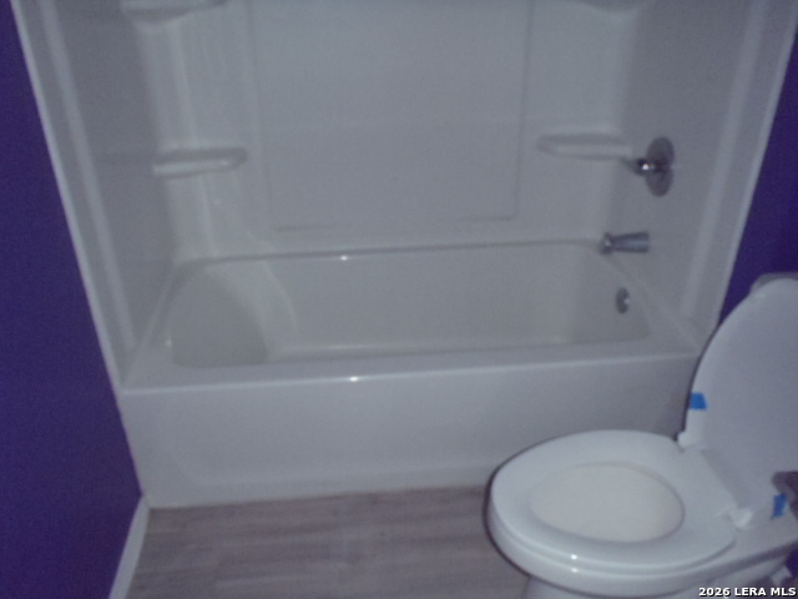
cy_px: 300
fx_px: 645
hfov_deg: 63.4
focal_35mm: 28
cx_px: 399
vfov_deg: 49.7
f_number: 10
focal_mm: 5
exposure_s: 1/250
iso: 500
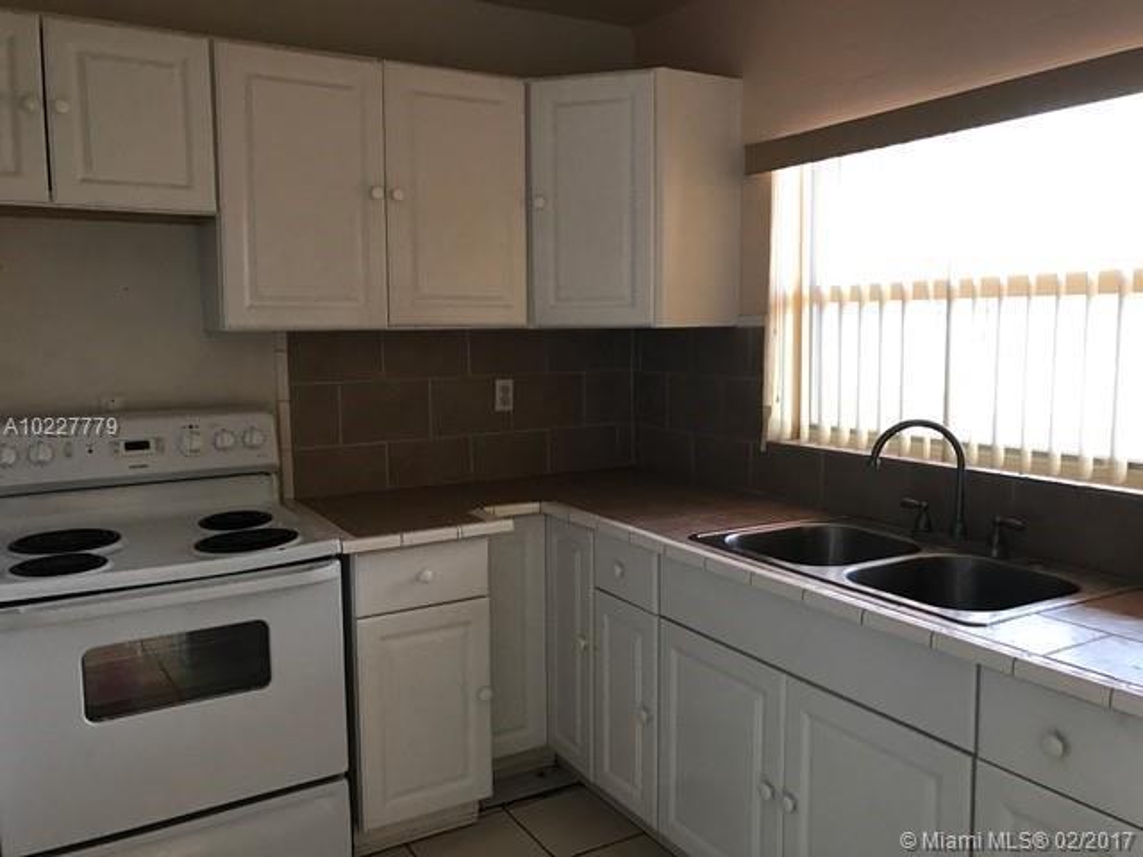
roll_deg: +0.2
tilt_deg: -6.0
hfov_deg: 63.4
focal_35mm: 28
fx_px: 925
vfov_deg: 49.7
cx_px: 572
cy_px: 428
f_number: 1.8
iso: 40
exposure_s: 1/15
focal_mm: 3.99
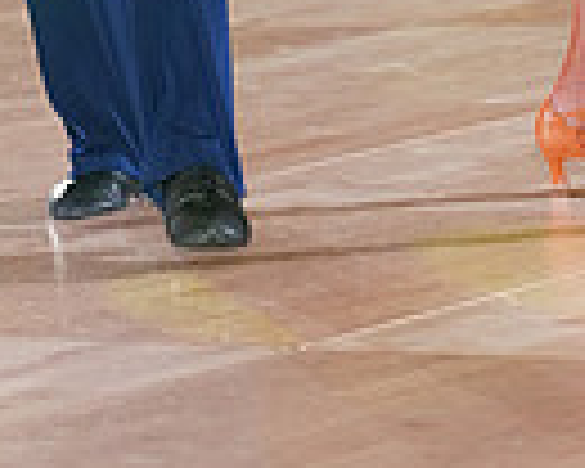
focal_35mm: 376
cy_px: -346
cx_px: 421
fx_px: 6510
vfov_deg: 4.1
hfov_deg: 5.1
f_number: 2.8
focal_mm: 90
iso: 2500
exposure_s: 1/400
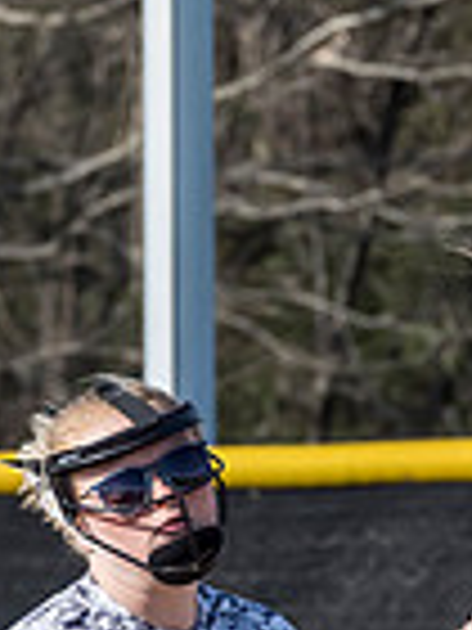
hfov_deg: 1.0
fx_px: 25871
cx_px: 116
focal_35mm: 1423
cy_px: 929
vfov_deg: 1.4
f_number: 6.3
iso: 400
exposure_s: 1/1600
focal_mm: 162
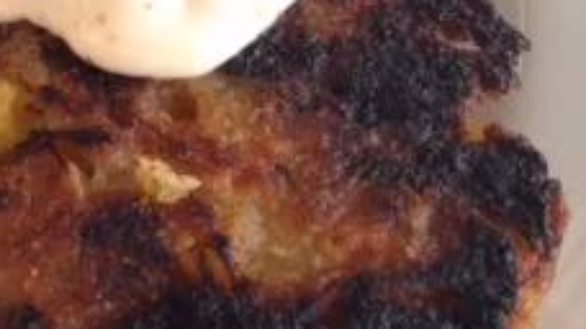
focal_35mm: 101
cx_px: -218
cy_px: -134
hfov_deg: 19.2
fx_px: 1569
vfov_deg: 11.6
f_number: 2.4
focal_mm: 4.12
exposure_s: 1/120
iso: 50
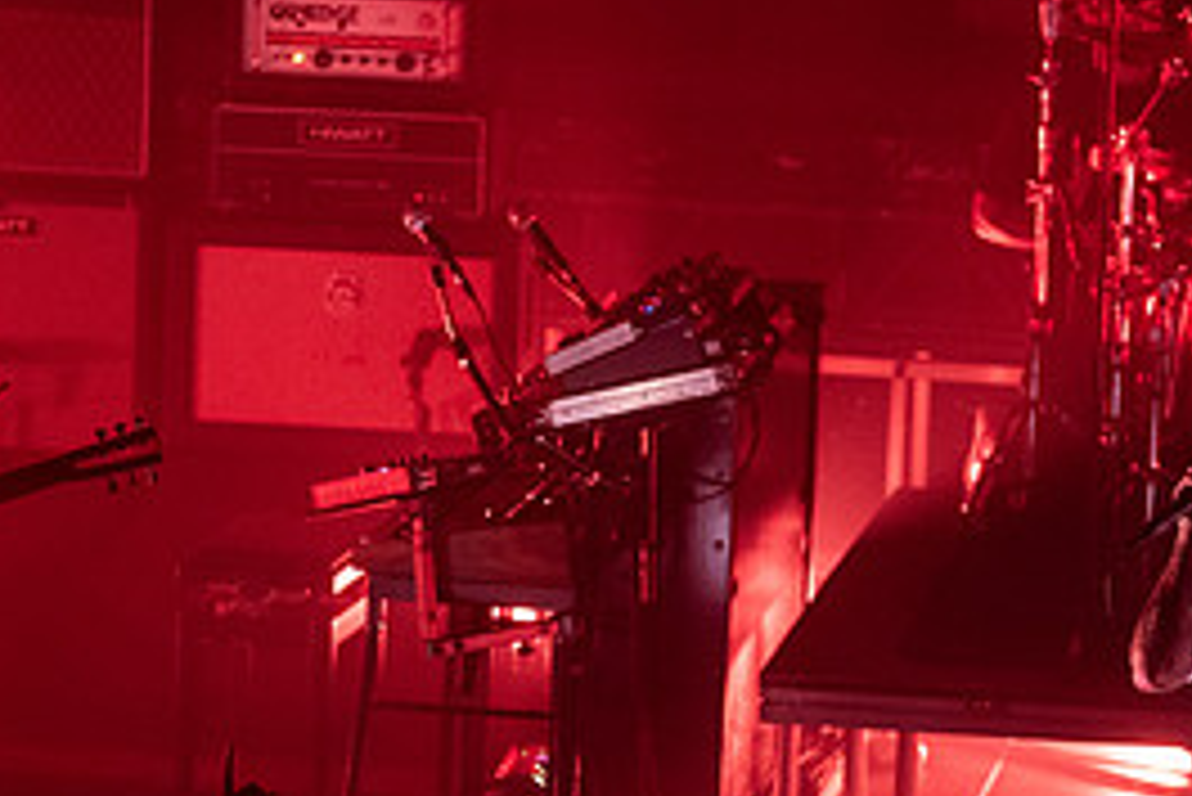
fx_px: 8414
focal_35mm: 254
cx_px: 927
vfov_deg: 5.4
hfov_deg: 8.1
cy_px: 762
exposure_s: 1/400
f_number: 3.2
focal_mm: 116
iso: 2500
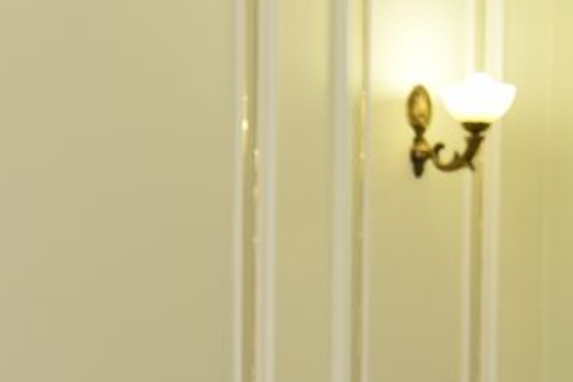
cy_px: 726
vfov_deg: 7.0
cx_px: 128
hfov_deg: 10.7
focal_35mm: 191
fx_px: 3038
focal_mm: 44
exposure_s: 1/200
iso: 800
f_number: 4
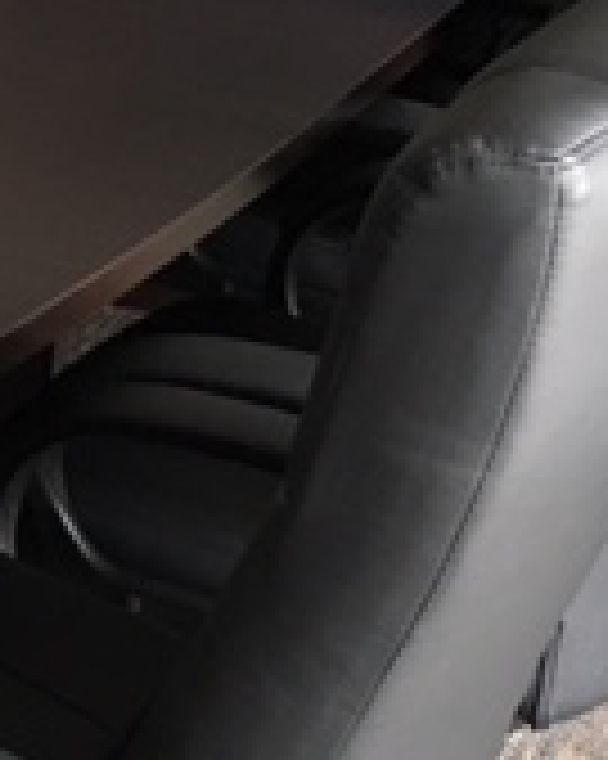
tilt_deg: -19.6
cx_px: -450
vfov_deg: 17.9
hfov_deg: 13.1
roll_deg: -1.3
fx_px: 2409
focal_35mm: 107
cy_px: 256
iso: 125
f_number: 2.2
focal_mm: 4.15
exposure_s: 1/30
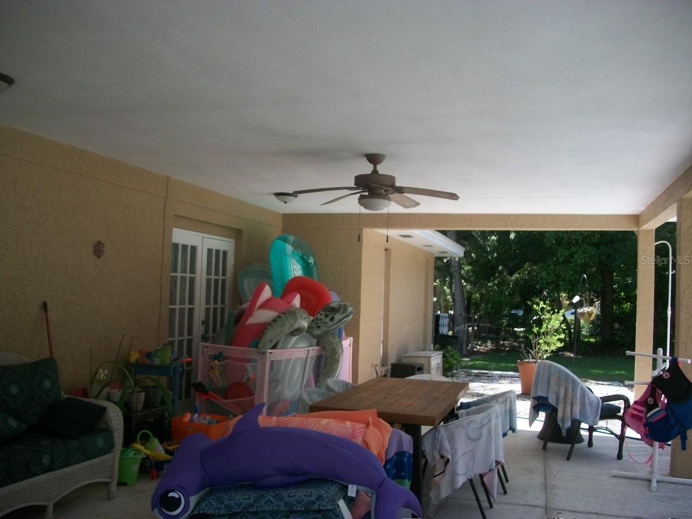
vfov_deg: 44.2
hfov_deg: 56.8
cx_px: 346
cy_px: 260
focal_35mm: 32
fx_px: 640
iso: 80
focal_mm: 5.7
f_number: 2.9
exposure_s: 1/400
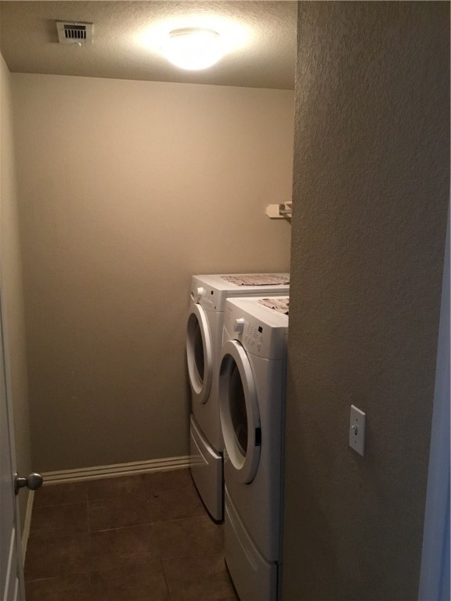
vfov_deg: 58.4
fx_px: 539
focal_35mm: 31
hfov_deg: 45.4
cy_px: 300
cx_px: 226
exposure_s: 1/15
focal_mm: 3.3
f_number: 2.4
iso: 250
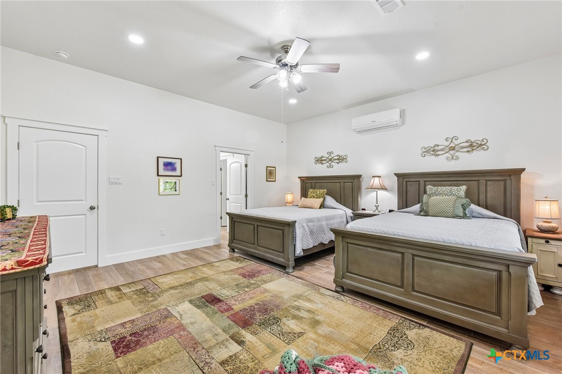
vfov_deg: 81.2
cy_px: 187
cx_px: 281
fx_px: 218
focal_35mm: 14
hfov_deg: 104.3
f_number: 8
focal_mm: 14
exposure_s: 1/15
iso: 360
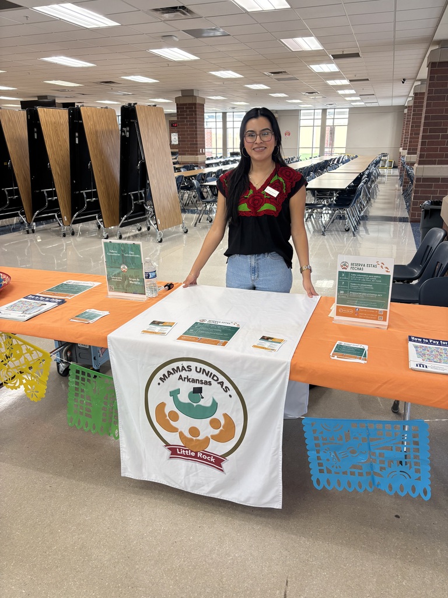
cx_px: 224
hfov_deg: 53.1
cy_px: 299
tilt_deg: -19.1
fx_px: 449
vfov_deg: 67.3
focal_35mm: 26
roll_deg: -0.3
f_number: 1.6
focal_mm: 5.96
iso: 100
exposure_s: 1/60
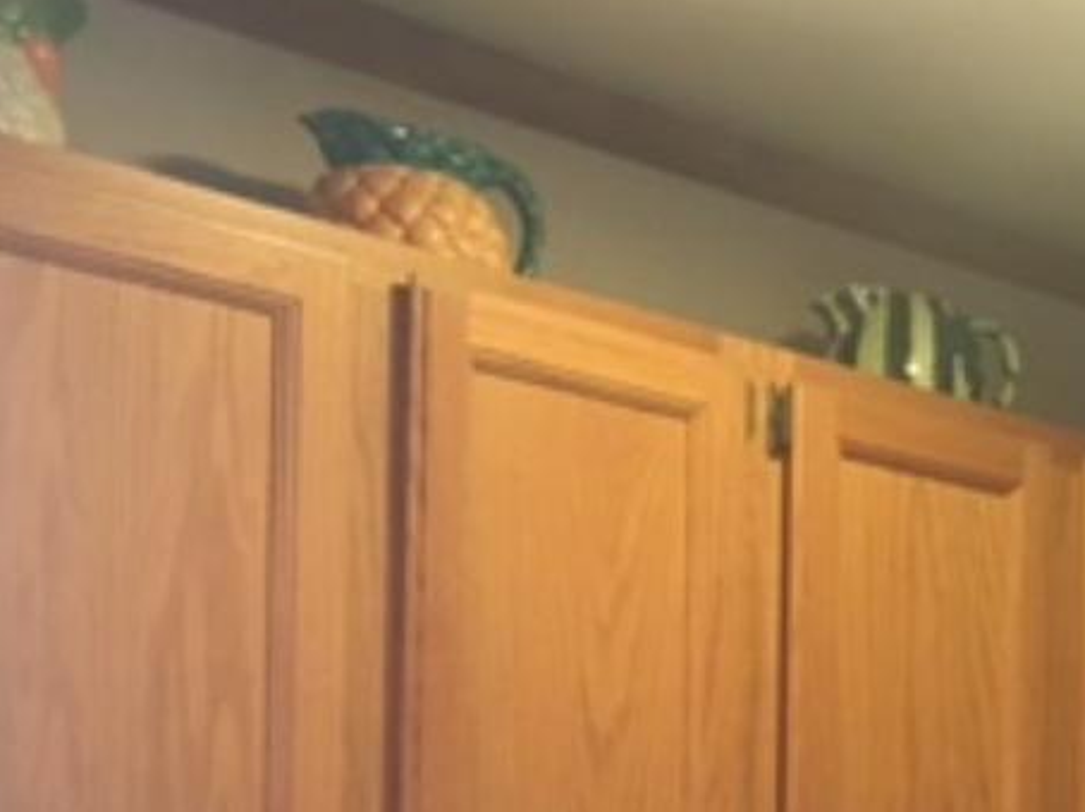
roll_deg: -0.9
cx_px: 1642
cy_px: 1003
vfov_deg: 15.4
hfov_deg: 18.7
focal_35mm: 92
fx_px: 2882
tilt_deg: +0.3
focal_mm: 4.15
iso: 100
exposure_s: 1/10
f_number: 2.2
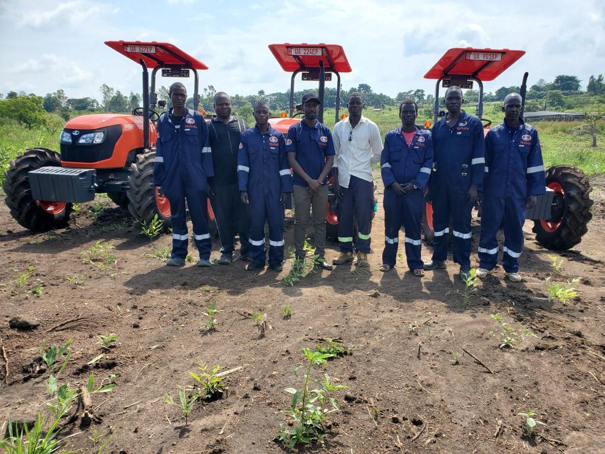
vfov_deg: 53.1
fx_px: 454
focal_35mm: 26
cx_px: 302
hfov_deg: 67.3
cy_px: 227
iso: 50
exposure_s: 1/952
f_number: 2.4
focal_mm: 4.3
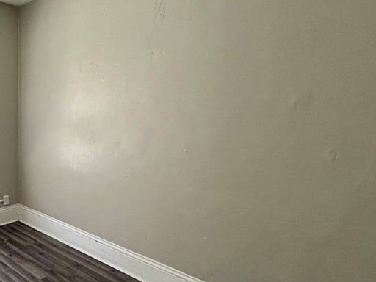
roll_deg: +0.2
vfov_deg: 48.8
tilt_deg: -14.1
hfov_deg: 53.6
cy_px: 192
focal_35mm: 28
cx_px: 24
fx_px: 304
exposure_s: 1/99
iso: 160
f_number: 2.2
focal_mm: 2.22
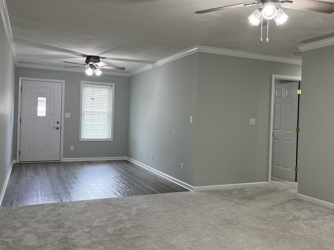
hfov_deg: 55.2
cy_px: 117
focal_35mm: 33
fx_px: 318
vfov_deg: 42.9
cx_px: 190
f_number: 1.6
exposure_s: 1/120
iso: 100
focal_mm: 5.1
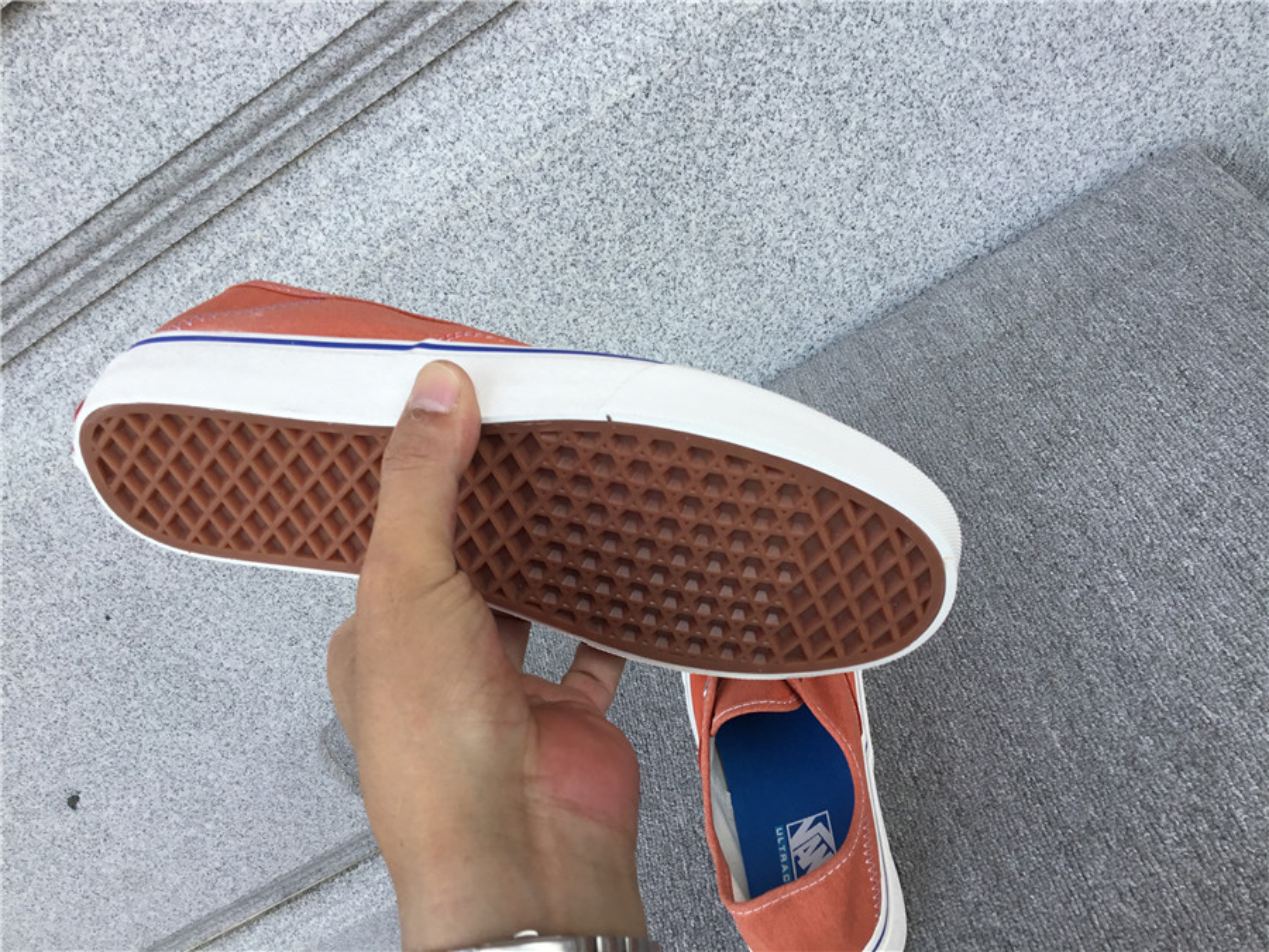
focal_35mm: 31
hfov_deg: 58.4
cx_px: 634
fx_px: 1136
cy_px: 476
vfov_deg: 45.4
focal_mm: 3.3
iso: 25
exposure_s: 1/293
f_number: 2.4
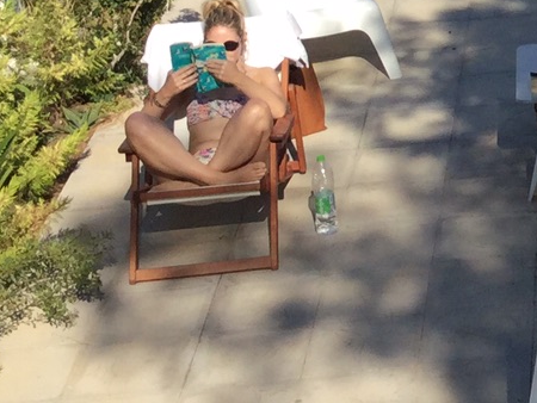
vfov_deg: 10.2
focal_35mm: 141
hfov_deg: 13.3
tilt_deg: -19.5
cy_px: -188
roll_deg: +0.2
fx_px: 2189
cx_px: 791
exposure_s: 1/1456
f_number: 2.4
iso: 25
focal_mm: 3.3
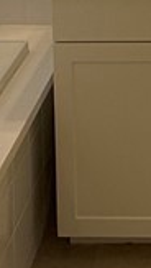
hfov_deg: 12.2
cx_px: 208
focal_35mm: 96
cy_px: -224
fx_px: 682
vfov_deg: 17.6
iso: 80
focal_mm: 2.22
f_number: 2.2
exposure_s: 1/120
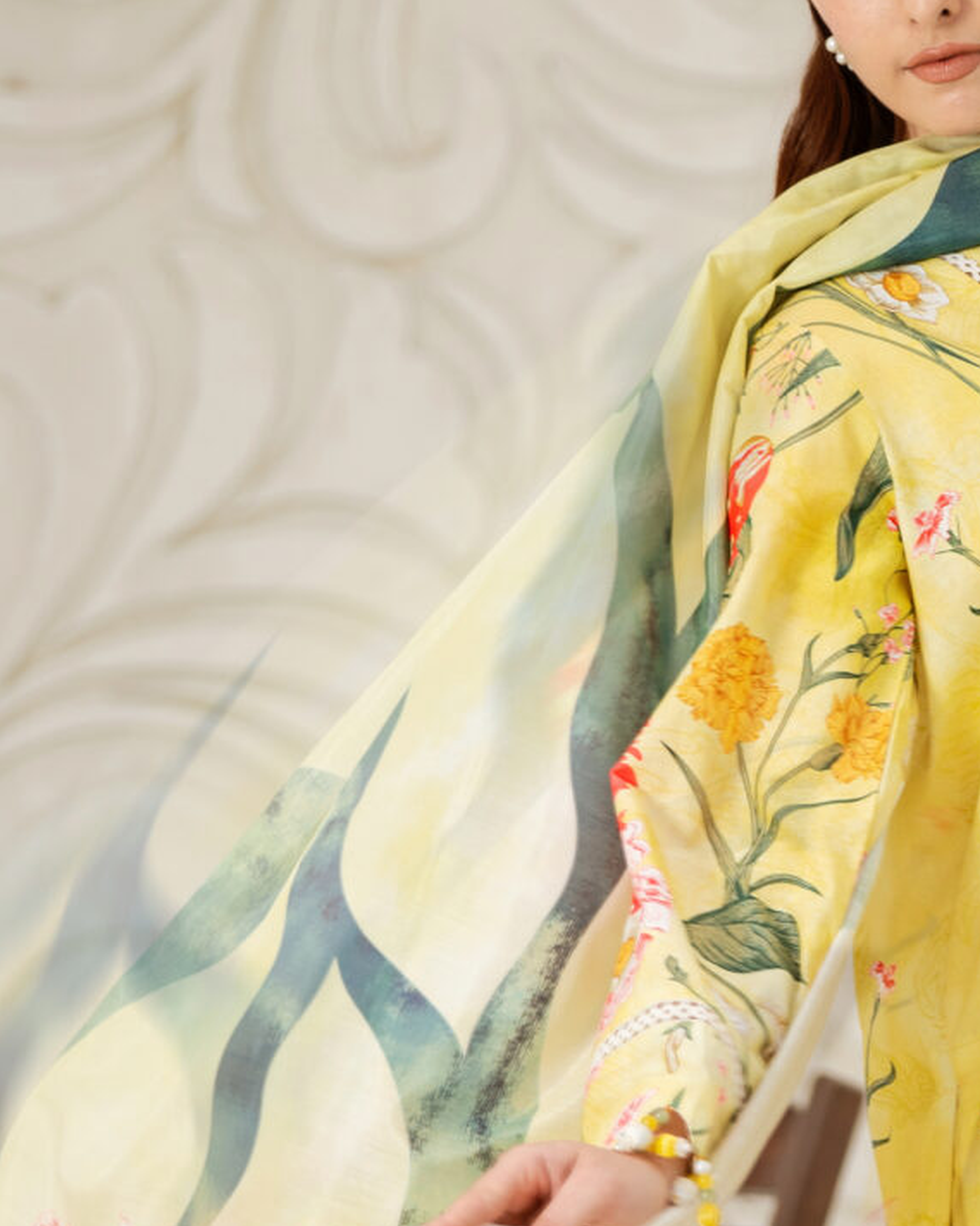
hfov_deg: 5.4
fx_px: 10412
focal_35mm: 287
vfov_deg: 6.7
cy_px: 1085
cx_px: 821
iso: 80
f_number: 2
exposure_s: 1/160
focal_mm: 85
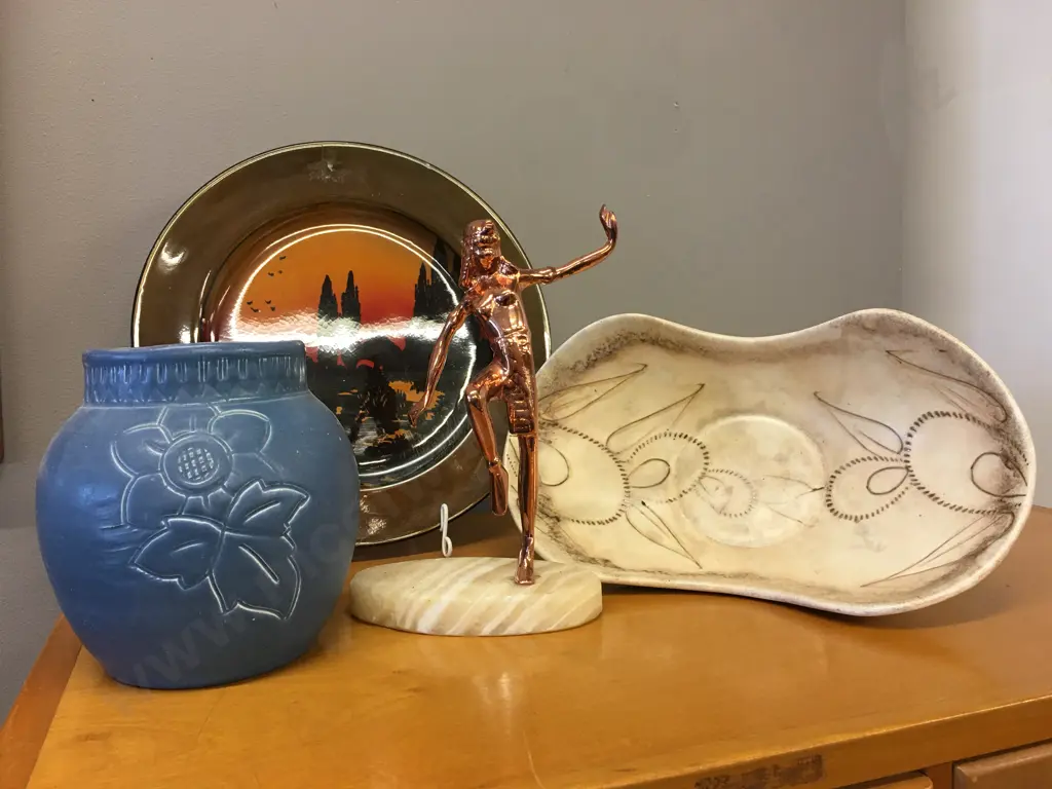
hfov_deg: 61.7
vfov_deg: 48.2
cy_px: 394
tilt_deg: -2.6
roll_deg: +0.4
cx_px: 526
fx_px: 881
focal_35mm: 29
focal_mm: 4.15
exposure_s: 1/33
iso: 50
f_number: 2.2
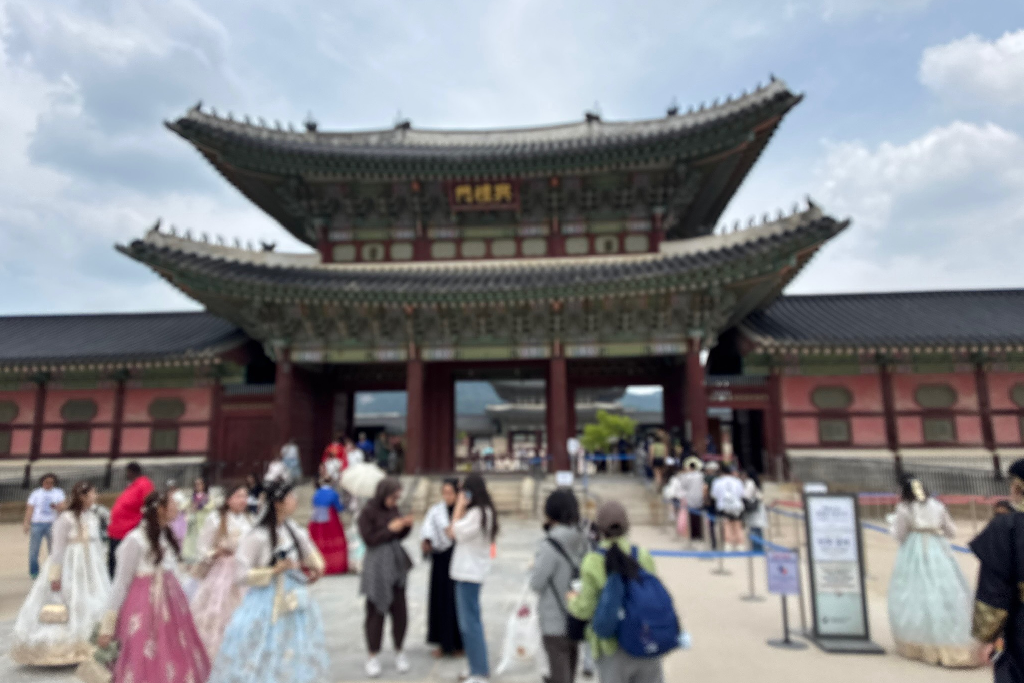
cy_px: 333
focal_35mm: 25
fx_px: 711
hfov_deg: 71.5
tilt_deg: +9.9
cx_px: 512
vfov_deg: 51.3
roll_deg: +1.2
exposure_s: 1/4310
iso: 80
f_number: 1.78
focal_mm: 6.76
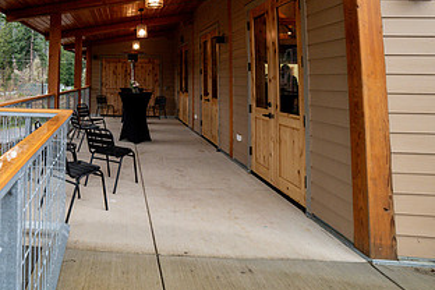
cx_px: 92
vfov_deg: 46.0
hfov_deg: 63.8
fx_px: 314
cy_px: 44
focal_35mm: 26
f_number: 6.3
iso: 1600
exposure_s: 1/250
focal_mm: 14
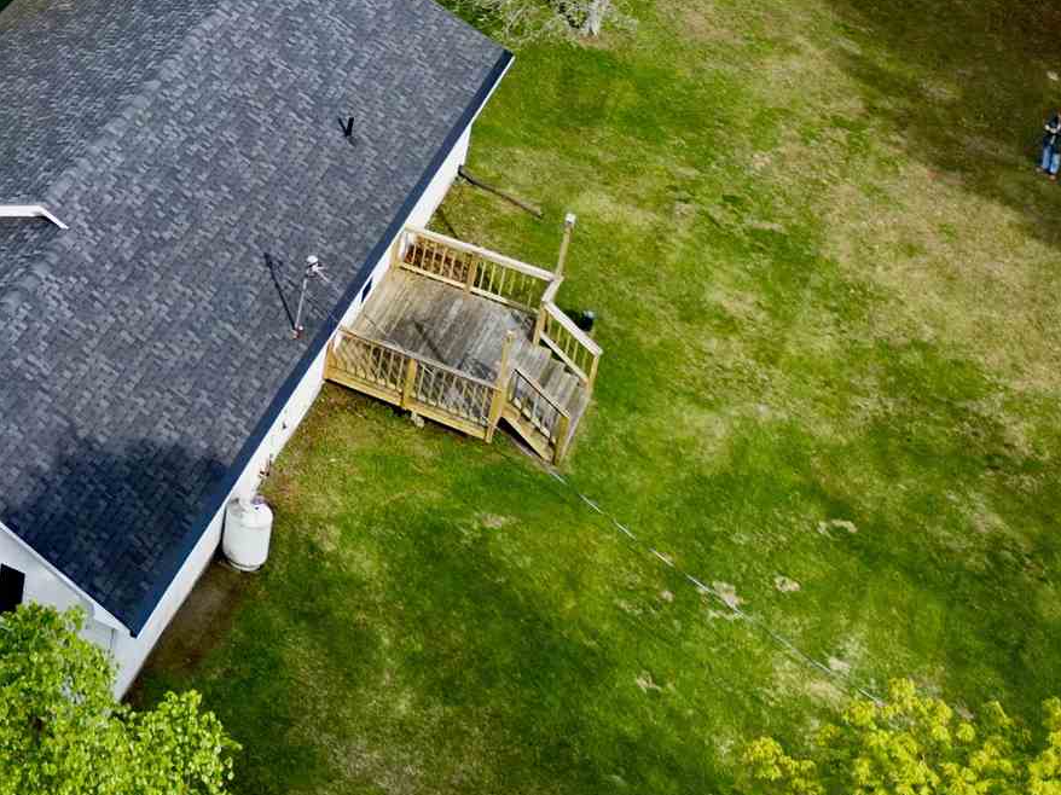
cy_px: -356
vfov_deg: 16.2
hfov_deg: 19.7
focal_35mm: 84
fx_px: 2574
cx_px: -601
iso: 130
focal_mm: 6.72
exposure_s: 1/800
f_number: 1.7
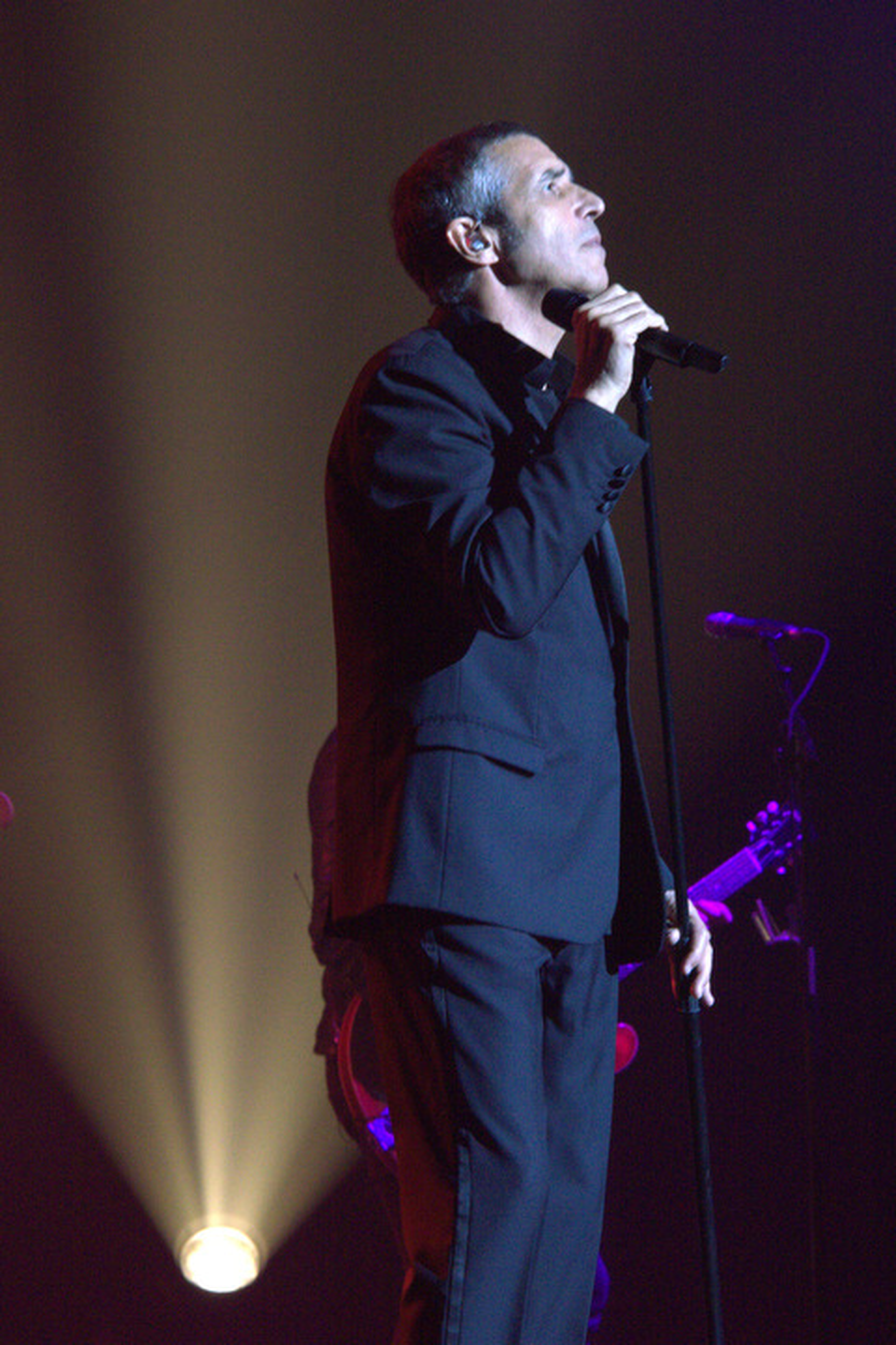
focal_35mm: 300
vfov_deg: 6.9
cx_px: 448
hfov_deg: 4.6
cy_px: 672
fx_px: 11199
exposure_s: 1/30
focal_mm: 200
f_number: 11
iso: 400
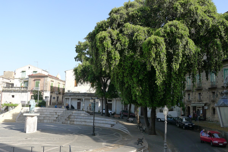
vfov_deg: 36.0
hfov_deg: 51.9
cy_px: 76
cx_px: 114
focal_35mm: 37
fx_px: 234
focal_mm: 7.9
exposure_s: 1/400
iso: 125
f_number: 3.2
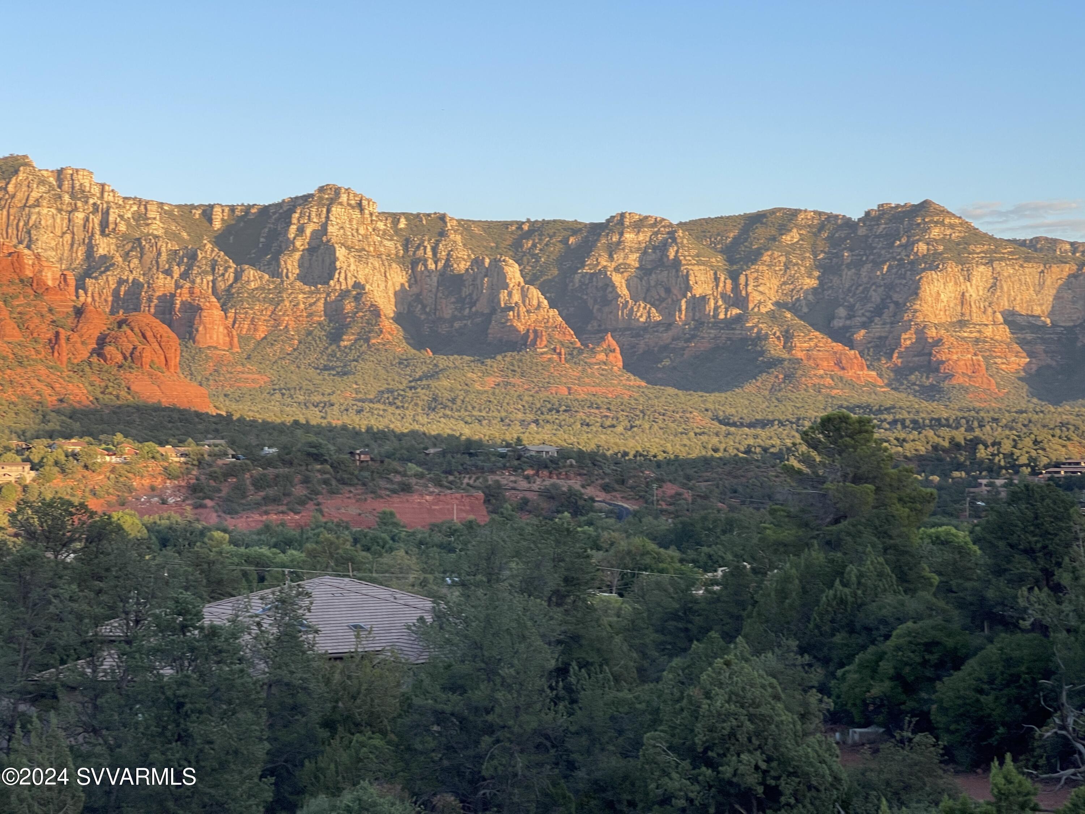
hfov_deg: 30.3
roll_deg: -0.5
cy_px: 407
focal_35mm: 64
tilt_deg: +0.8
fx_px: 2006
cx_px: 542
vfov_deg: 22.9
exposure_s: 1/208
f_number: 2.2
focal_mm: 7.5
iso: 20
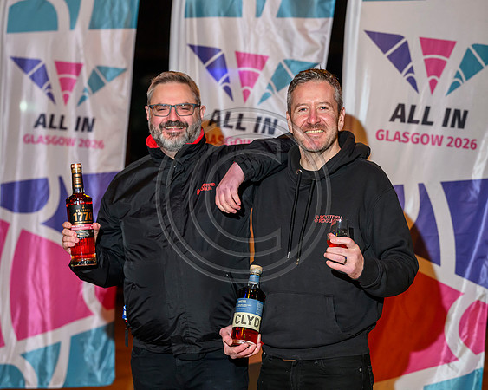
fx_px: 1577
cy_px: 195
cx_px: 245
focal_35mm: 109
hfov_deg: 17.6
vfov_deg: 14.1
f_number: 4
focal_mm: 97
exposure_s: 1/125
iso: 3200
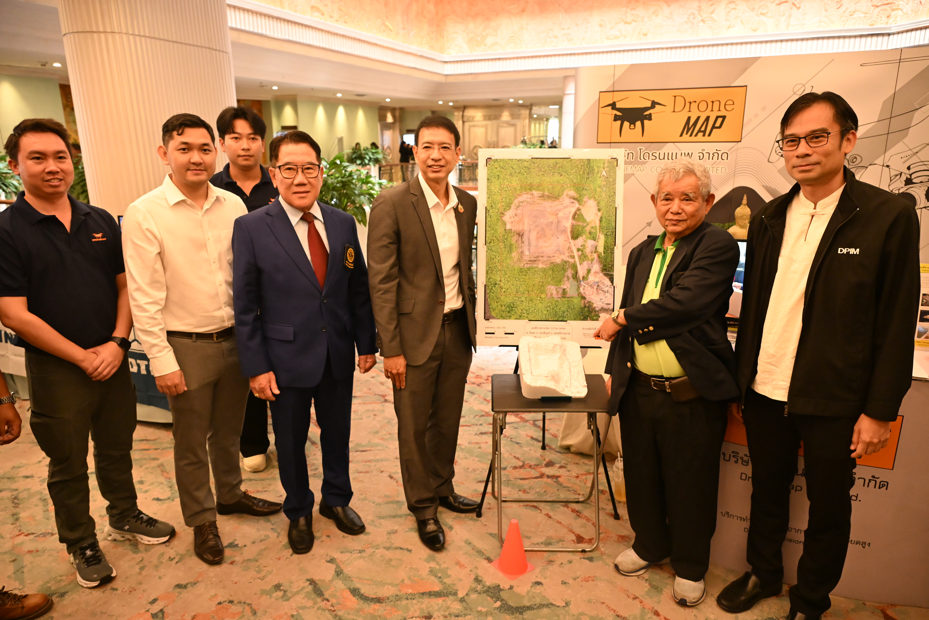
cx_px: 464
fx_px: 619
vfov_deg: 53.1
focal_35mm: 24
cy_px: 310
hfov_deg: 73.7
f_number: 4
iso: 6400
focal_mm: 24
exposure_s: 1/200
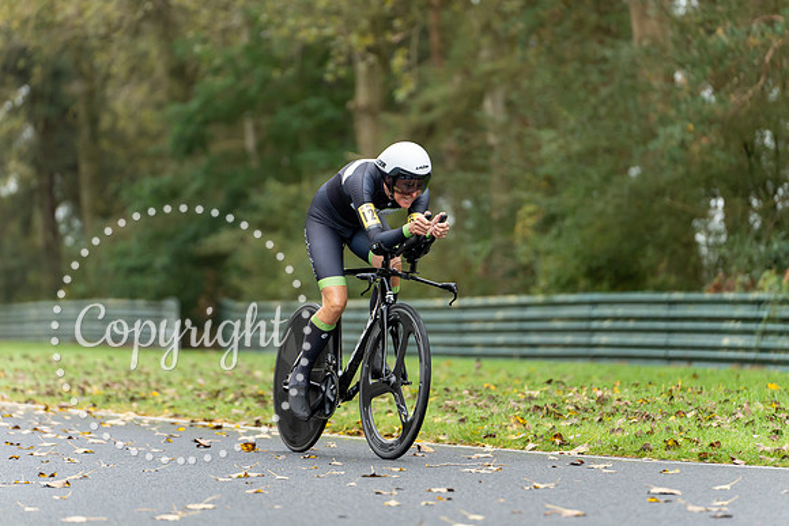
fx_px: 4143
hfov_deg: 10.9
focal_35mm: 189
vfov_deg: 7.3
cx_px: 399
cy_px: 222
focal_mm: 157
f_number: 2.8
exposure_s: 1/1000
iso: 1000
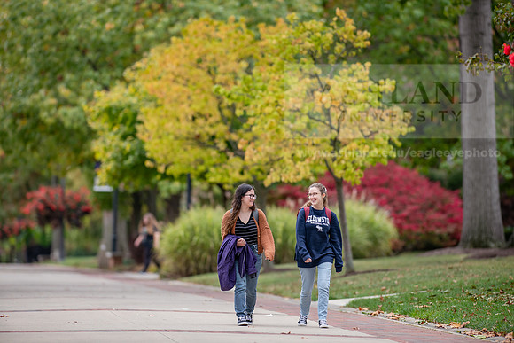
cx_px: 257
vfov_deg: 4.6
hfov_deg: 6.9
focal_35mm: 300
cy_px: 172
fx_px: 4284
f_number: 3.2
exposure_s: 1/500
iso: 250
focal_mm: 300
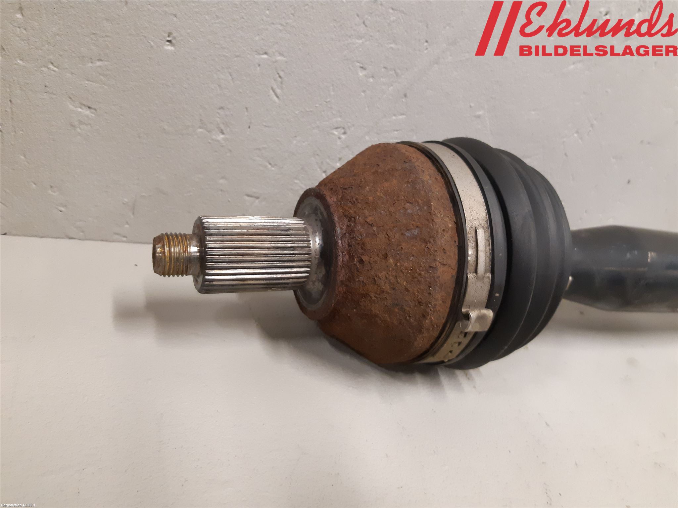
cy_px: 254
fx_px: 509
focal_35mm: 26
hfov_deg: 67.3
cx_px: 339
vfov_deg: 53.1
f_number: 1.7
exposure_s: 1/50
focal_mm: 3.93
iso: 320
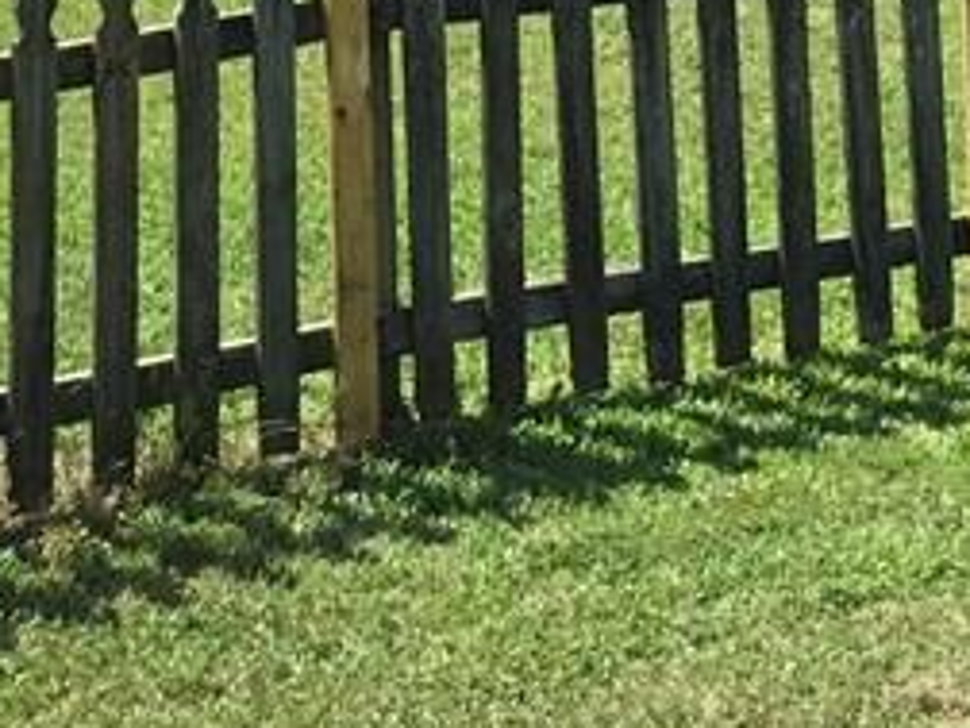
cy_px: -397
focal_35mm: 126
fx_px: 3531
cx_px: 327
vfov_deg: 11.3
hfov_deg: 15.6
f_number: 2.4
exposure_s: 1/1116
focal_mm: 3.3
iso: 25
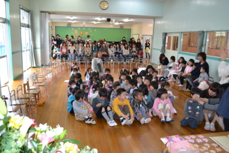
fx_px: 191
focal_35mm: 30
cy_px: 76
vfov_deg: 43.6
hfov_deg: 61.9
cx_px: 114
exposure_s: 1/60
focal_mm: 20
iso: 400
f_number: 3.8
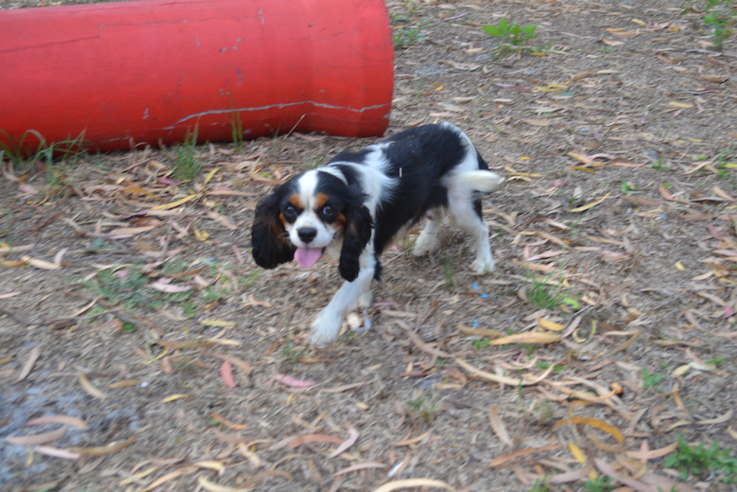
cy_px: 246
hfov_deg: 41.1
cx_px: 368
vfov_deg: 28.1
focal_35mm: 48
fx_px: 983
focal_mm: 32
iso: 110
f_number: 5.6
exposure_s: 1/125
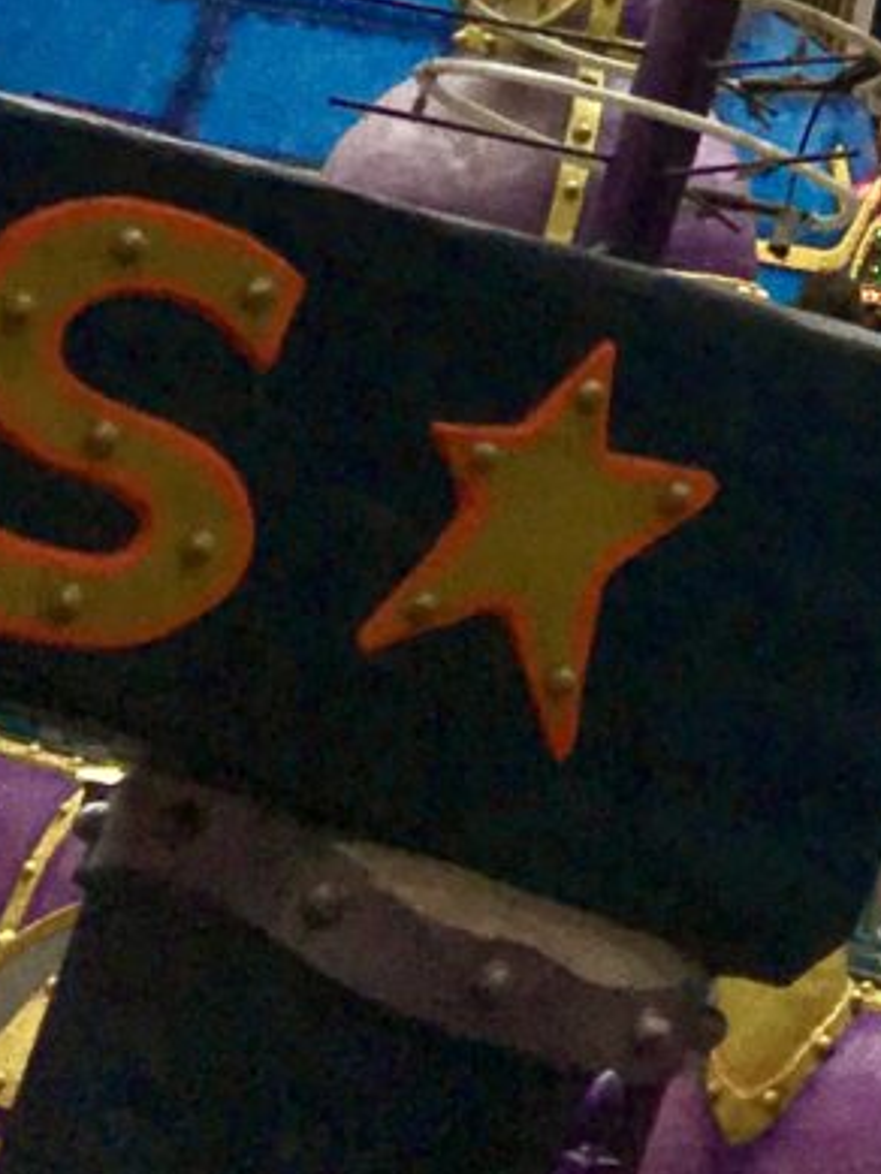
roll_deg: -7.9
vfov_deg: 14.1
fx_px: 4104
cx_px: 1795
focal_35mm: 121
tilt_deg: +19.0
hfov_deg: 11.1
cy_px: -1038
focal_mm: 4.15
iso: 25
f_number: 2.2
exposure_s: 1/174
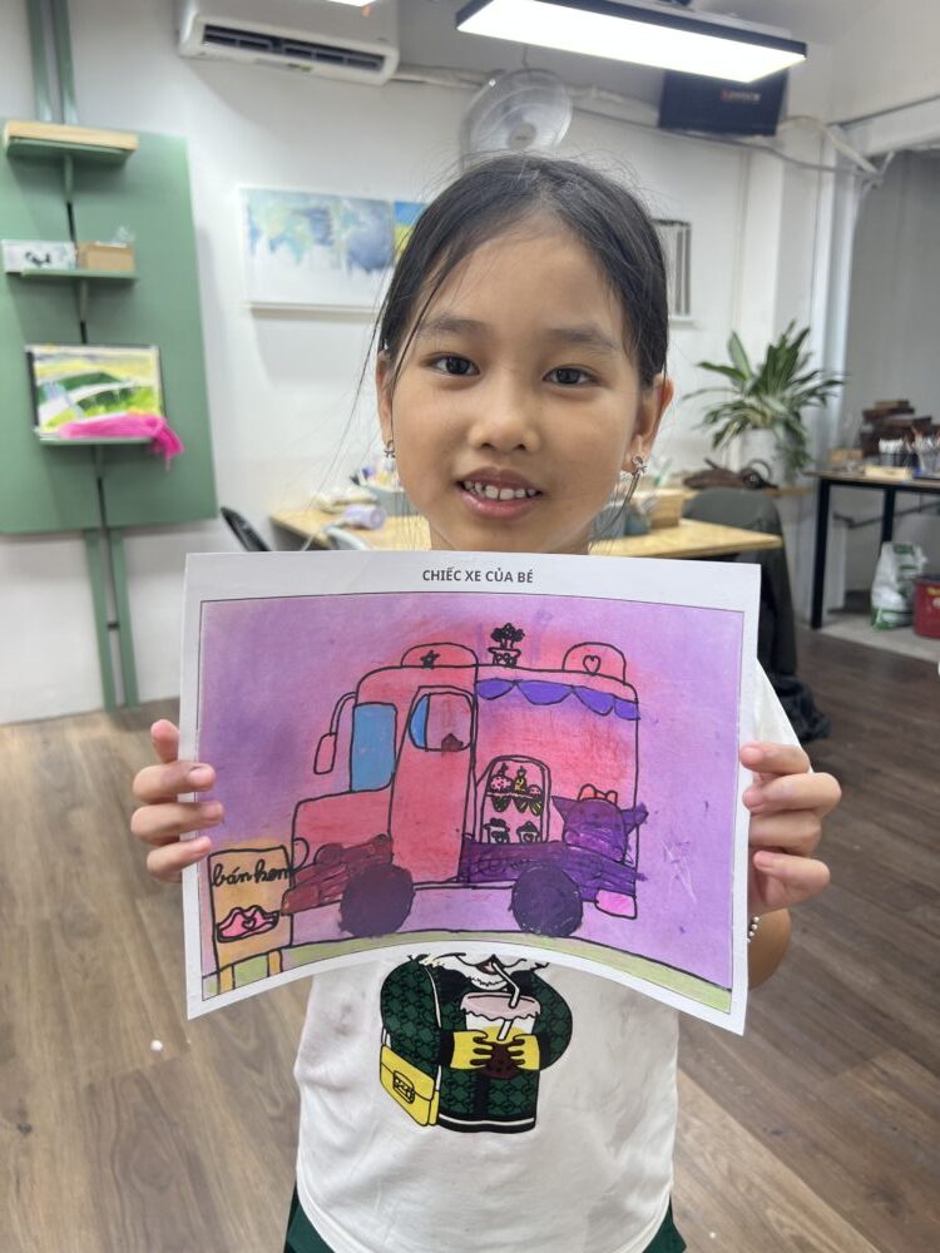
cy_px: 626
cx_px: 470
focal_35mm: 26
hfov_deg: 53.1
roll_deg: +2.3
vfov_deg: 67.3
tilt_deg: -12.7
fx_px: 941
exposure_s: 1/100
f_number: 1.5
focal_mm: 5.7
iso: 50
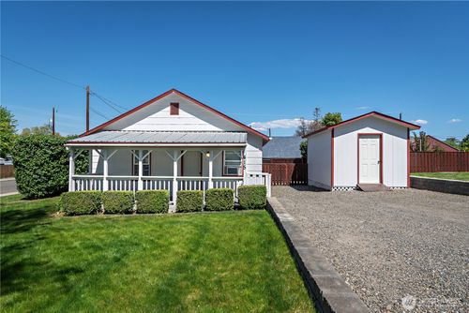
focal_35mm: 20
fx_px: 261
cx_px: 234
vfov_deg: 62.0
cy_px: 156
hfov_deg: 83.9
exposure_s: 1/160
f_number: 16
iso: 200
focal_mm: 20
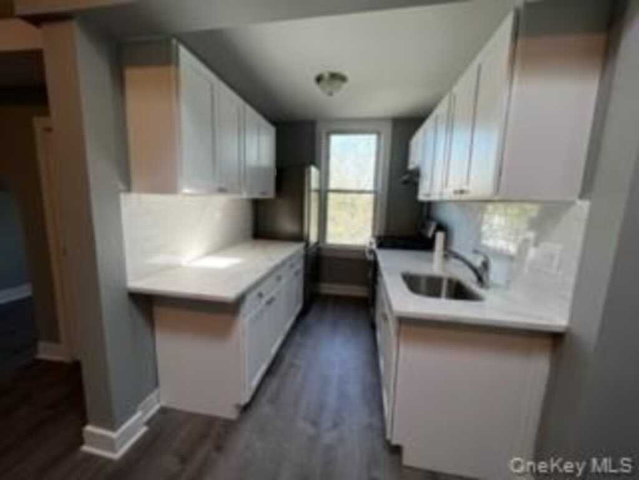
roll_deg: -2.5
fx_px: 240
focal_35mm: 13
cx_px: 320
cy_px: 240
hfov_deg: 106.2
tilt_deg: -8.7
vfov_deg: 89.9
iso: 40
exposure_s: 1/120
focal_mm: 1.57
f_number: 1.8
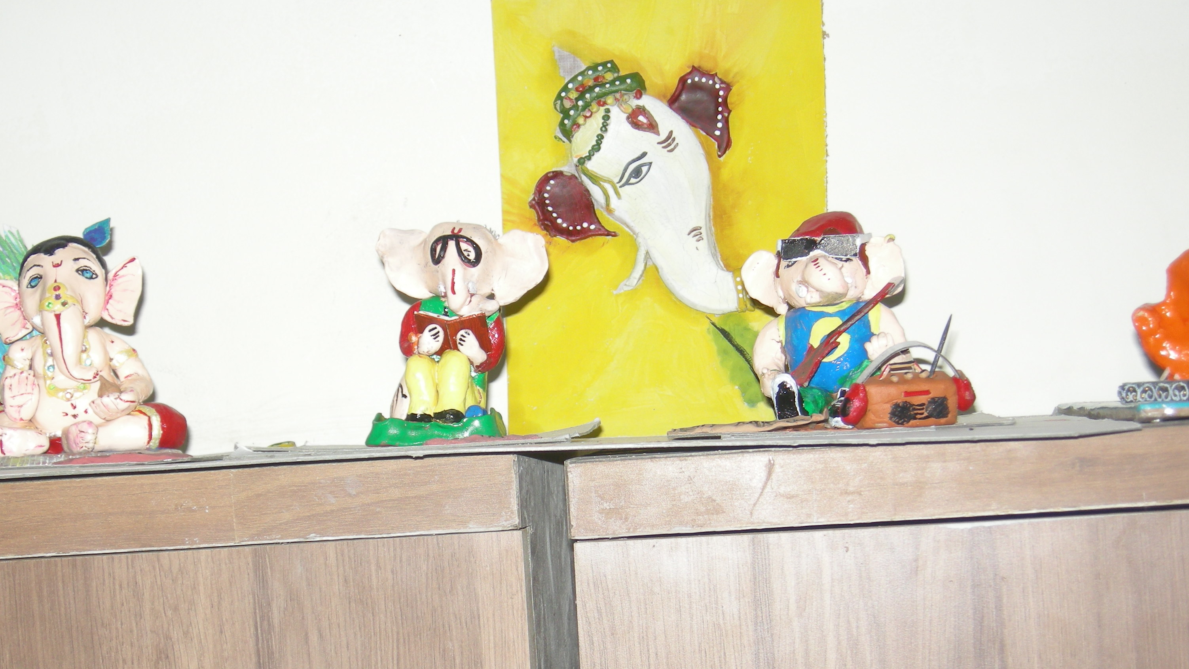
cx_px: 532
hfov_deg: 25.9
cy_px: 385
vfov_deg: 14.7
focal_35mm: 82
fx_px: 2585
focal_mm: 12.9
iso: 70
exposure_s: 1/60
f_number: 3.5
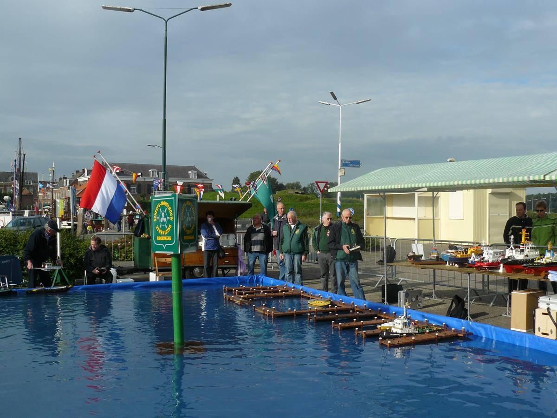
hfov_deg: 51.4
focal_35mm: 36
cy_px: 209
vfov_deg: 39.7
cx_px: 278
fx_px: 579
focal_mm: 6
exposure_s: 1/500
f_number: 5.6
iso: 100
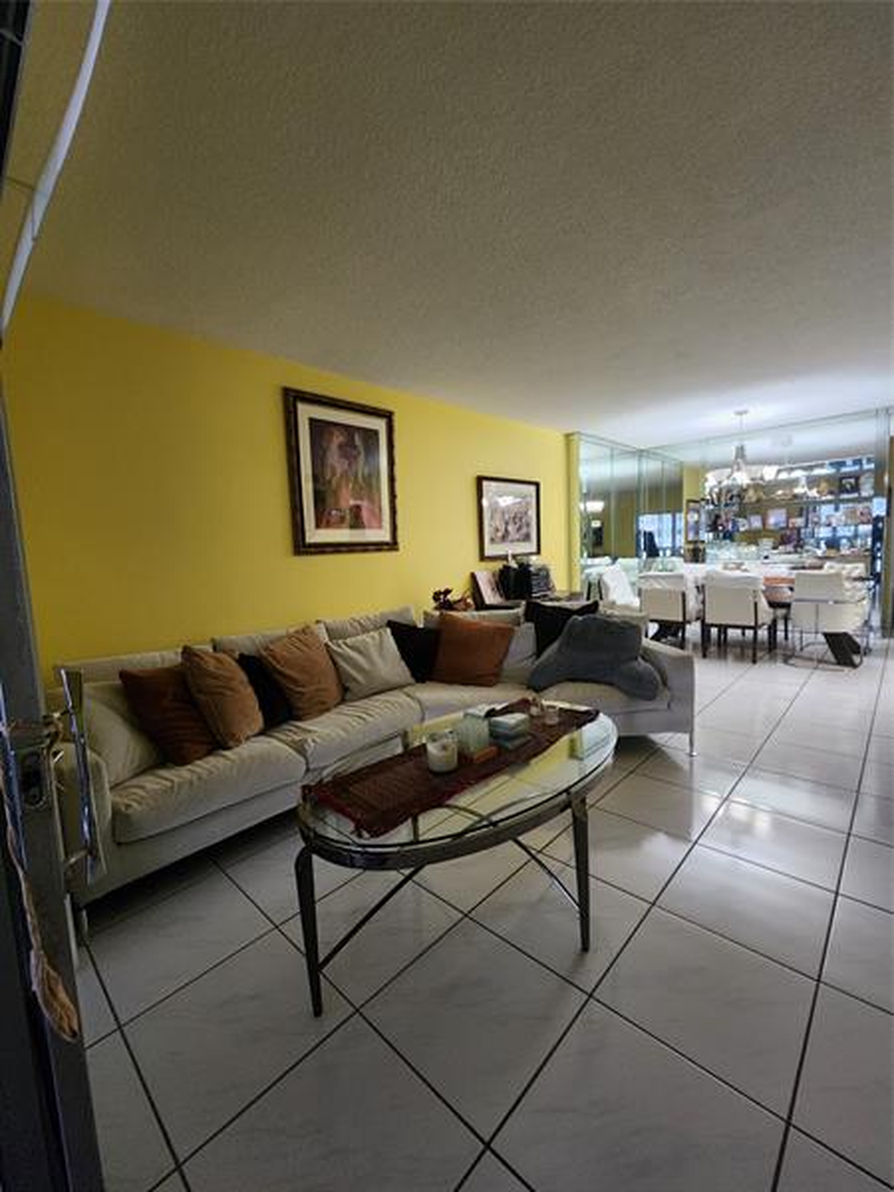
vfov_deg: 106.2
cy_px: 596
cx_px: 447
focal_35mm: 13
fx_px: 448
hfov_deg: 89.9
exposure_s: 1/30
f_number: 2.2
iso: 640
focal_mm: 2.2
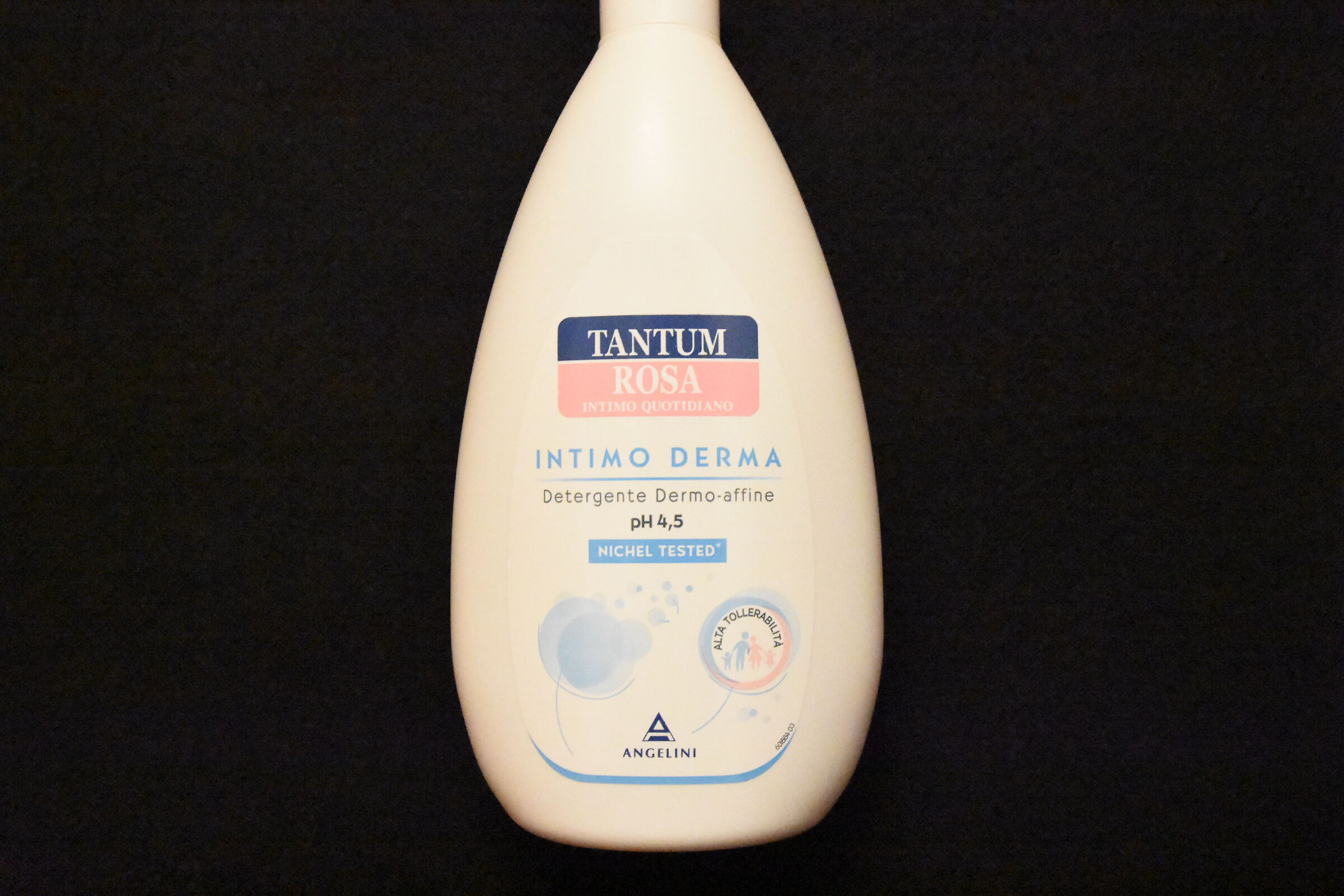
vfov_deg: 36.9
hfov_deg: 53.1
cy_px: 448
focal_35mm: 36
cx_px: 672
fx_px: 1344
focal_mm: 24
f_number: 8
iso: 25600
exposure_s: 1/60
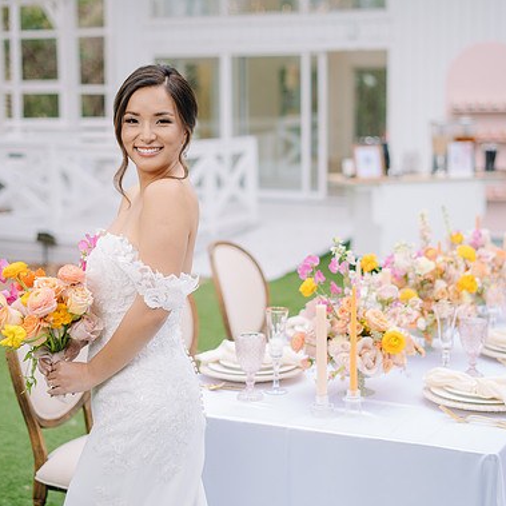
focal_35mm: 65
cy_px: 253
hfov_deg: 26.5
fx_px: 1075
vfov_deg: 26.5
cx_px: 286
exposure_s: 1/160
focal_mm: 50
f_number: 2
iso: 64
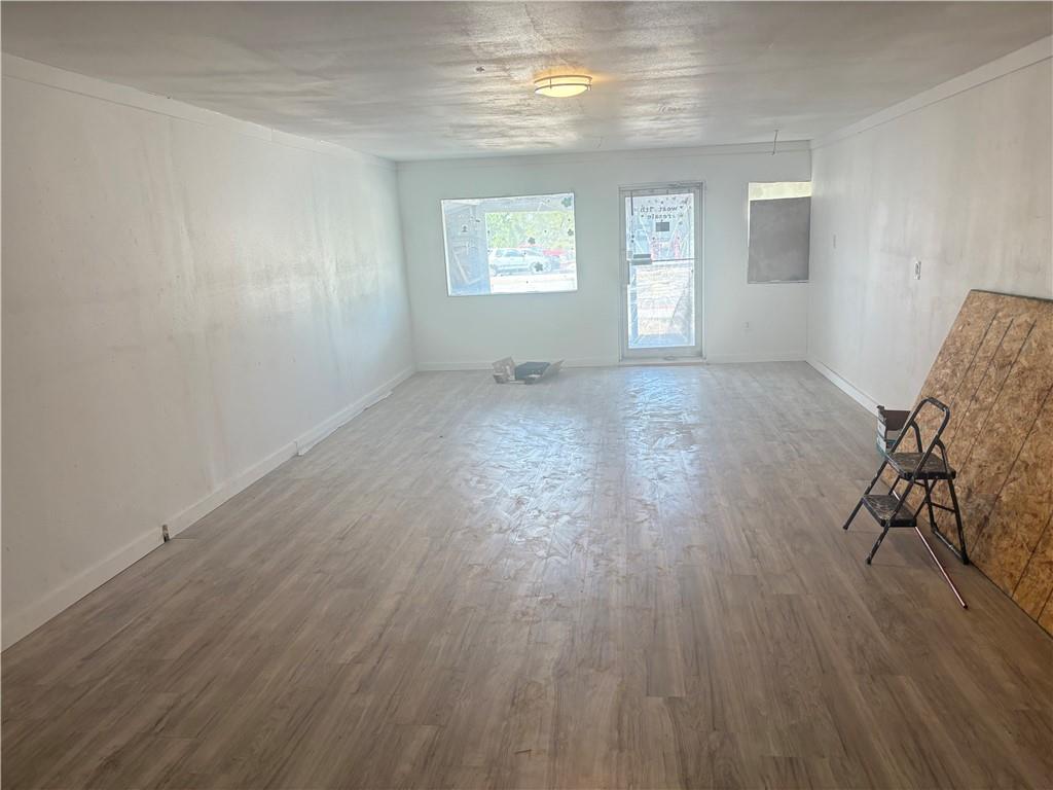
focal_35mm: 26
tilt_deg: -11.0
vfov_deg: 53.1
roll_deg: +3.0
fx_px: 791
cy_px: 395
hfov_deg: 67.3
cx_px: 526
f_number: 1.6
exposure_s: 1/120
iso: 100
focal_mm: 5.96
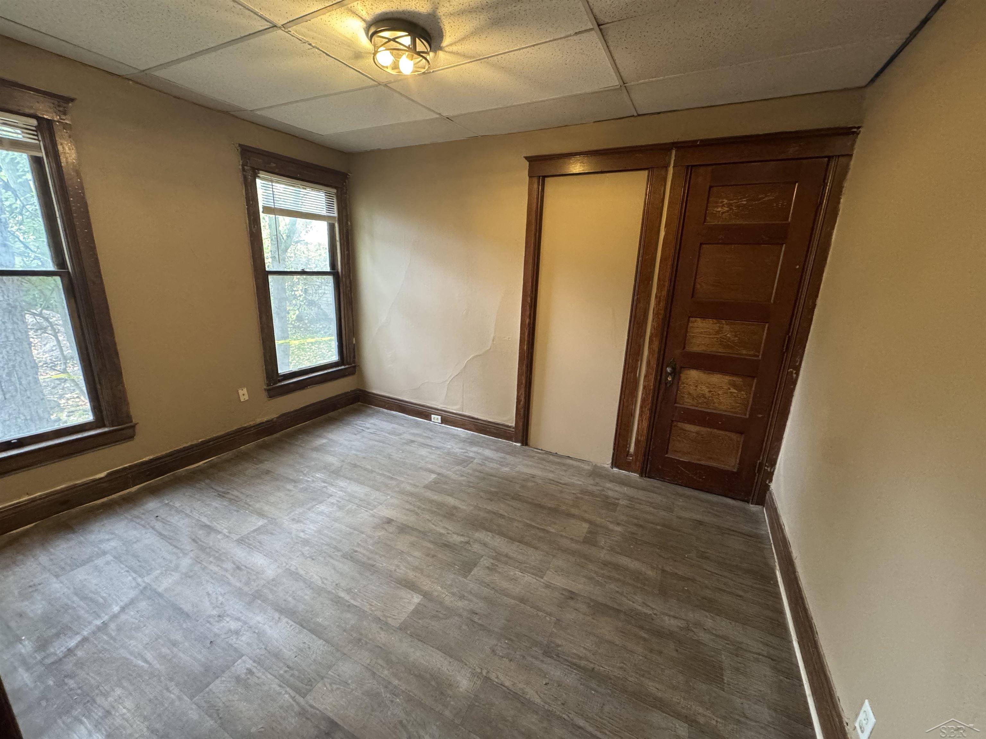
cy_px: 370
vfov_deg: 85.7
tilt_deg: -15.0
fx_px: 399
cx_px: 493
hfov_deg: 102.1
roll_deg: -2.2
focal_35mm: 14
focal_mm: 2.22
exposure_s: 1/60
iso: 640
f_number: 2.2
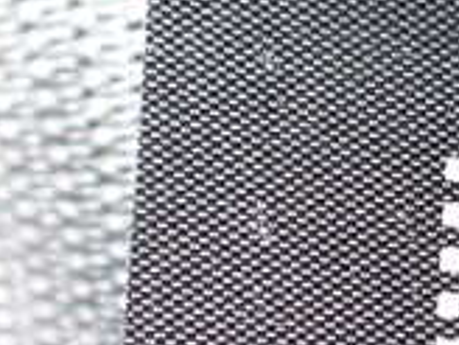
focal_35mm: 110
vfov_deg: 13.4
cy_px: 306
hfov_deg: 17.3
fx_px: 1459
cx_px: 493
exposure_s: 1/125
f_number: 2.3
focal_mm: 5.4
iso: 400
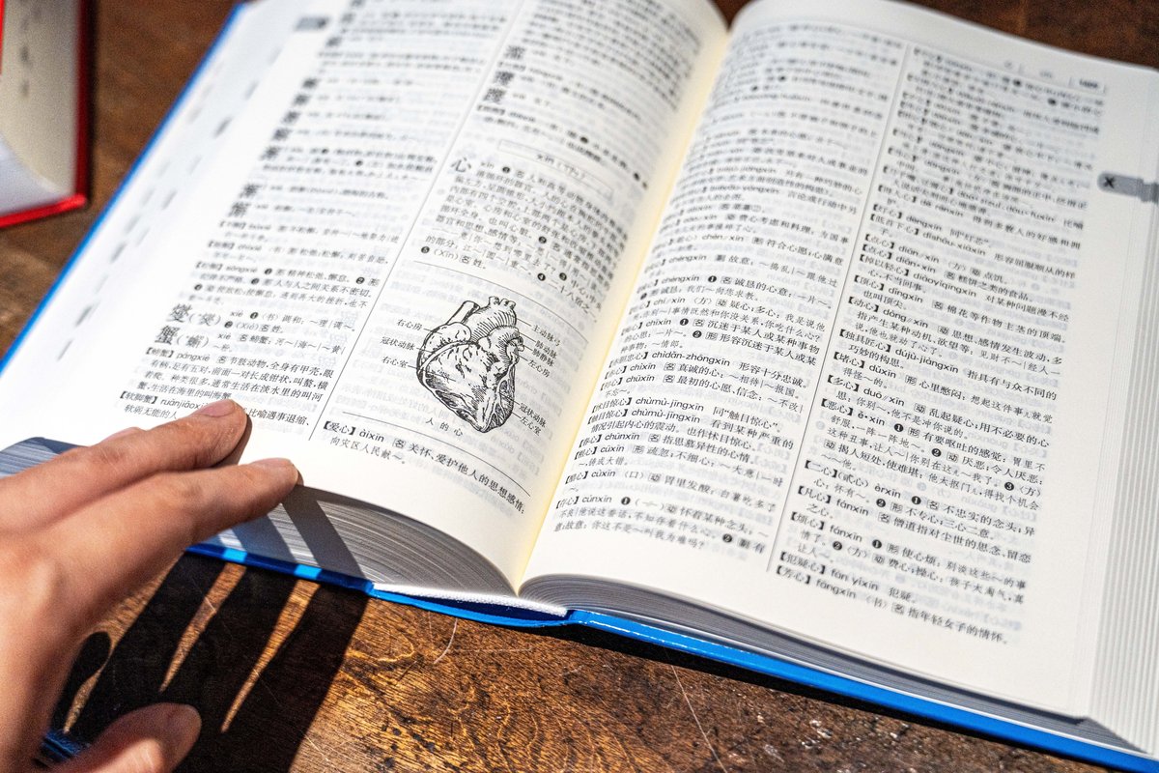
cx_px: 580
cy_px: 386
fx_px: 1416
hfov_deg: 44.5
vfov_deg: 30.5
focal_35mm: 44
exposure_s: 1/640
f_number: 4
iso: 1000
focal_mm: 44
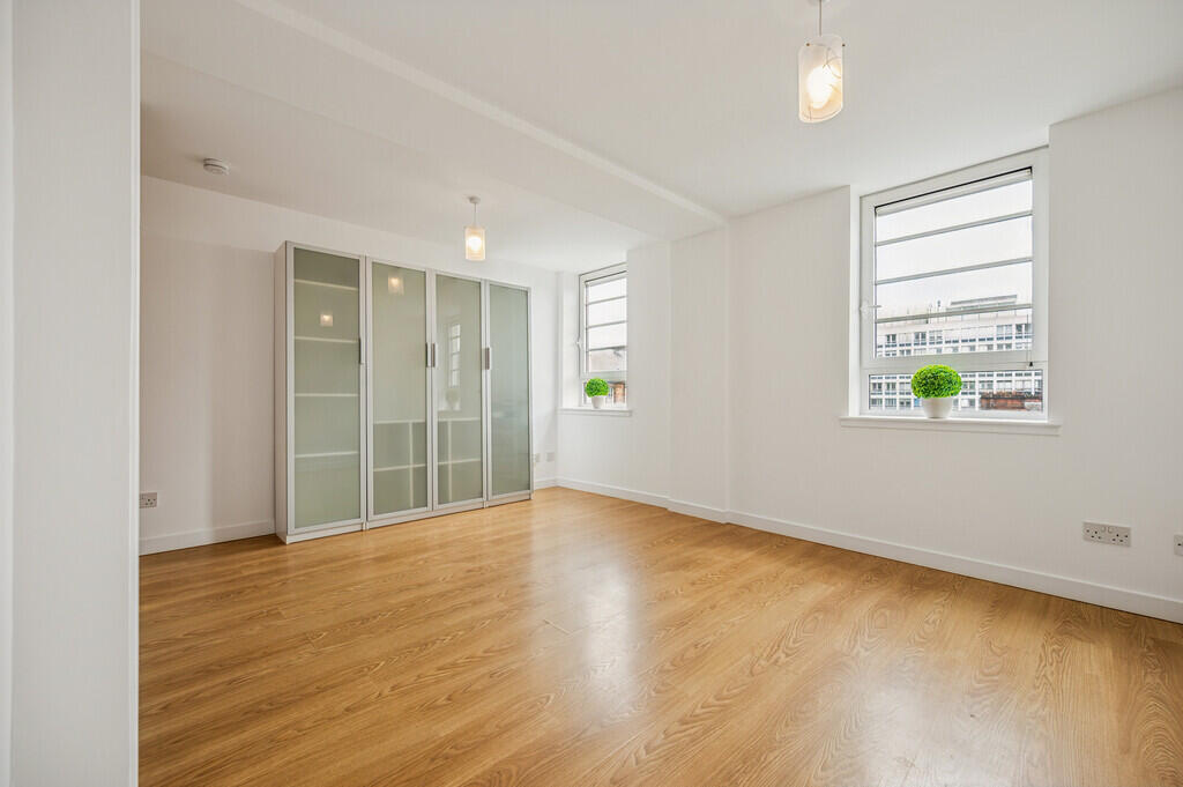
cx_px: 592
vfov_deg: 81.1
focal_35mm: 14
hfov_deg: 104.3
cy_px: 394
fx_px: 460
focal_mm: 14
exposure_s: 1/200
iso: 640
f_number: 5
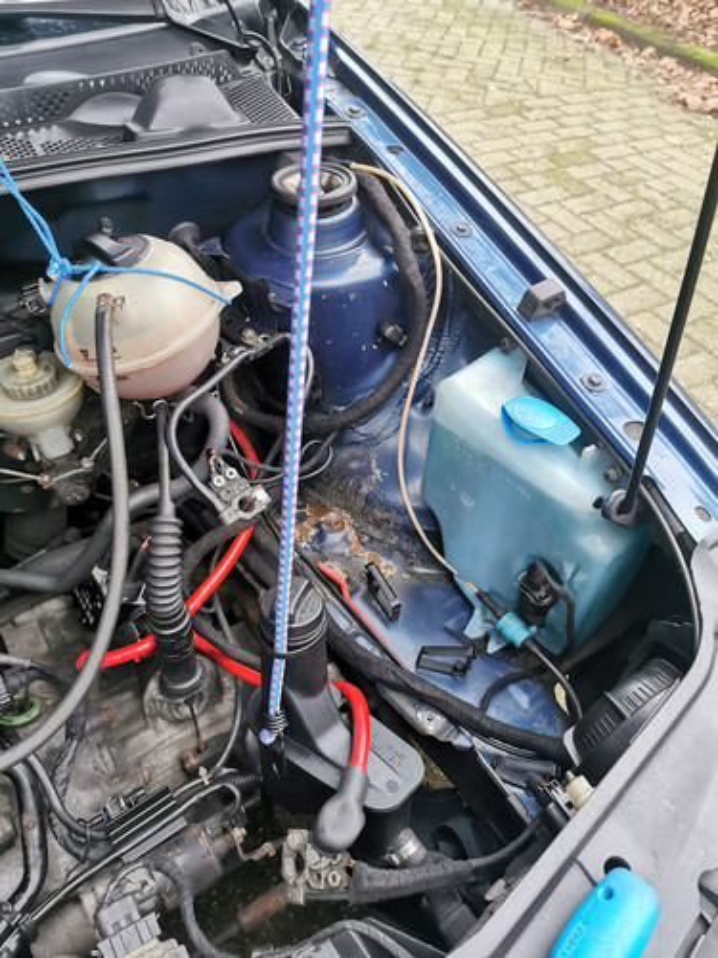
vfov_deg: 65.3
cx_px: 359
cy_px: 479
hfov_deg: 51.4
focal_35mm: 27
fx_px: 747
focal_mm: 5.56
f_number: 1.6
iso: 200
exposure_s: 1/100
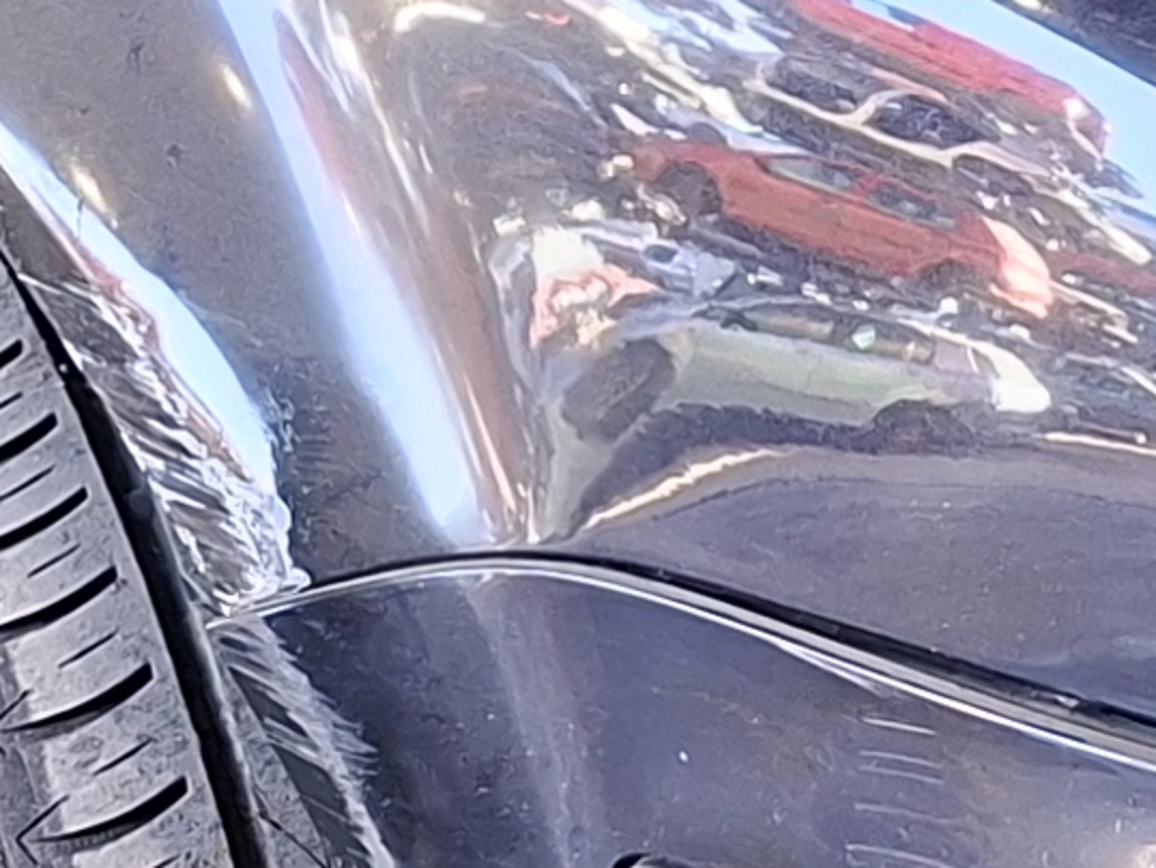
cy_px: 67
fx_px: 5713
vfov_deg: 8.7
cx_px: 881
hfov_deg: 11.5
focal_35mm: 171
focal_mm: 5.54
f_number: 1.8
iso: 250
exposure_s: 1/100
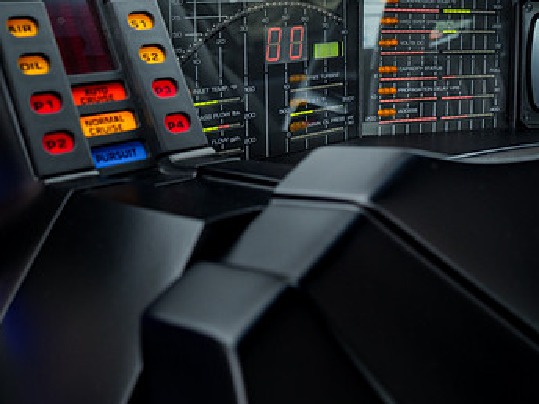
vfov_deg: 26.3
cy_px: 56
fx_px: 841
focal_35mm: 54
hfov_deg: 35.5
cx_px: 289
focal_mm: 14
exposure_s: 1/320
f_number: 3.7
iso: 500
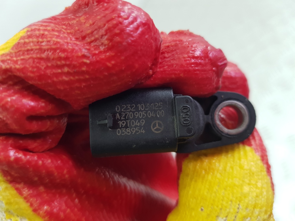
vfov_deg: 53.1
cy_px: 110
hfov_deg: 67.3
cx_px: 148
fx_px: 222
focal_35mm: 26
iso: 80
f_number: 1.7
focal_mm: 4.2
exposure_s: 1/100
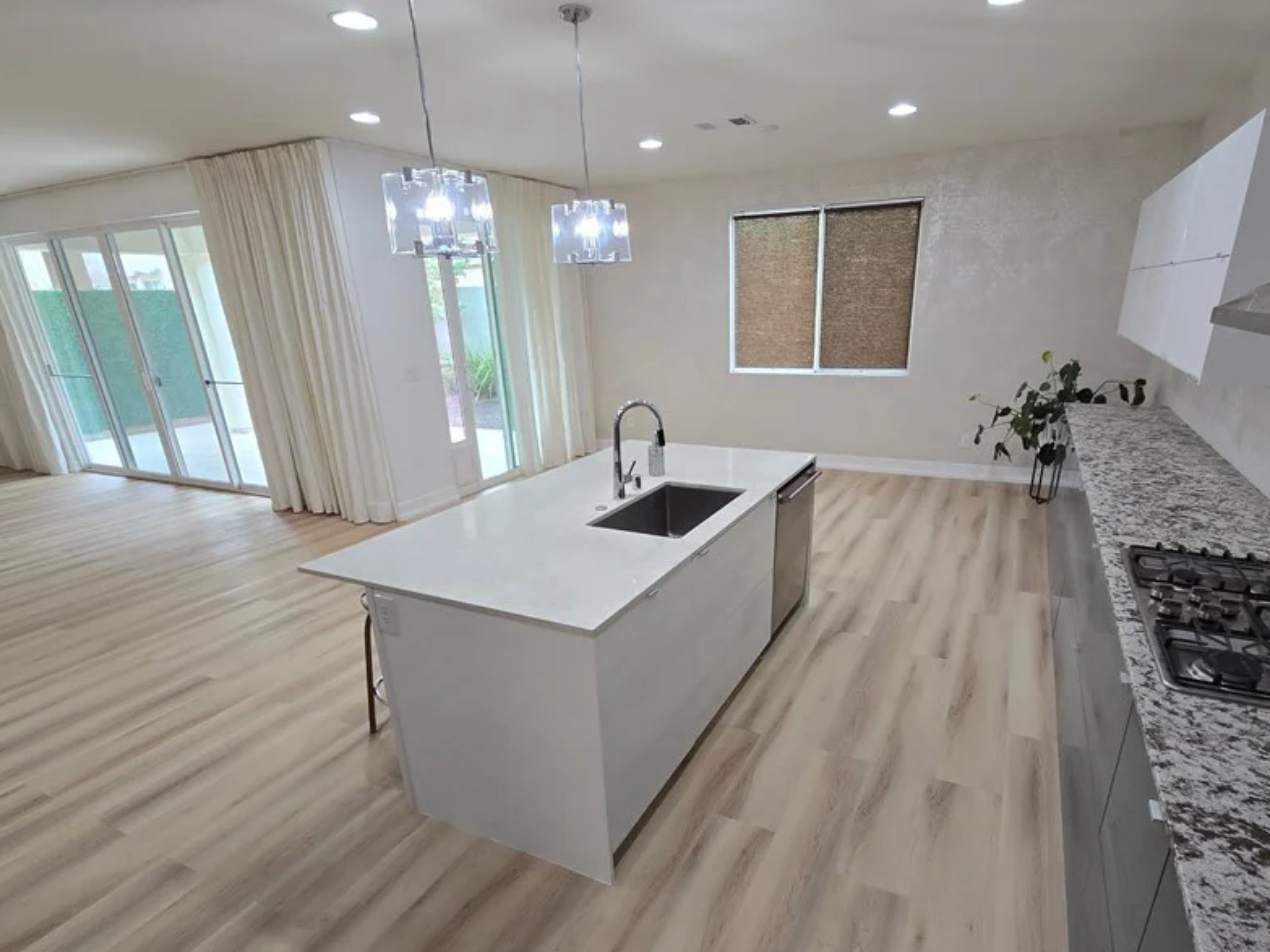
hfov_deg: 90.8
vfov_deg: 73.9
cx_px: 693
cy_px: 572
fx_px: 624
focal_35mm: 17
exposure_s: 1/60
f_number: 2.2
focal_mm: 2.2
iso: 160
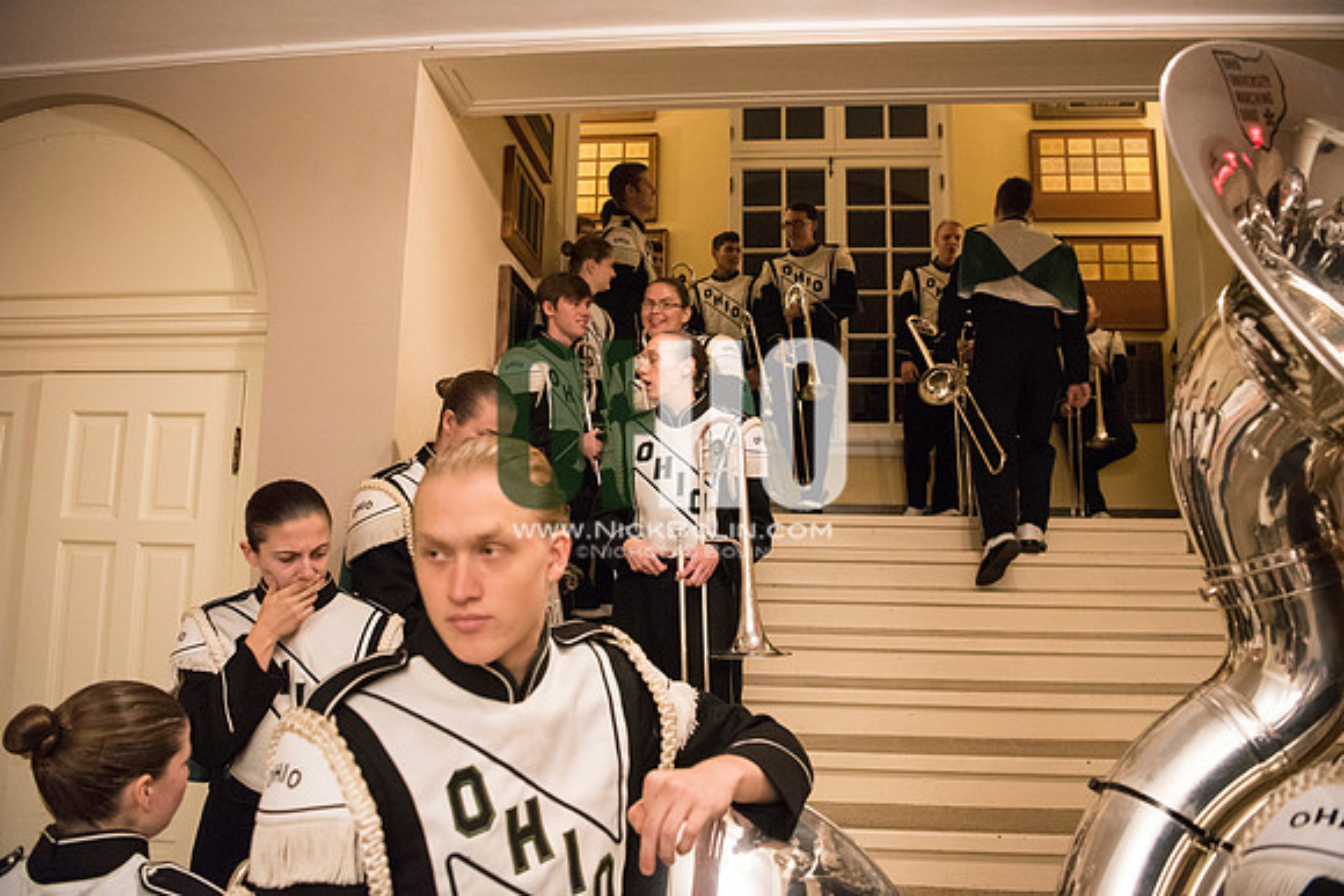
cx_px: 672
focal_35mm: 24
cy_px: 448
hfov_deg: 73.7
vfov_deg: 53.2
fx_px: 896
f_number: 3.5
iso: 4000
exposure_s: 1/100
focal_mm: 24
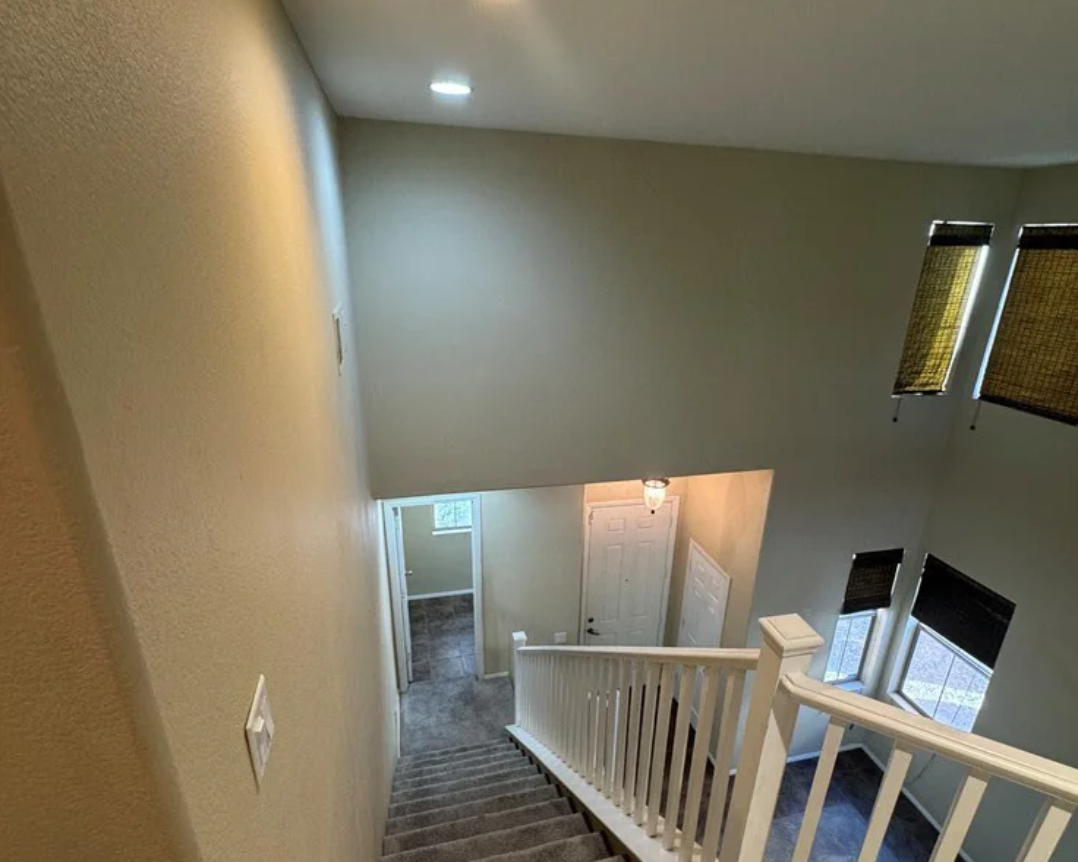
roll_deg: -0.2
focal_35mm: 19
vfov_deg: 70.6
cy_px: 483
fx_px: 606
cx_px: 560
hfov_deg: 83.2
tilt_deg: -22.8
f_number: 2.2
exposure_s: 1/60
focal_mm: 2.22
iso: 200
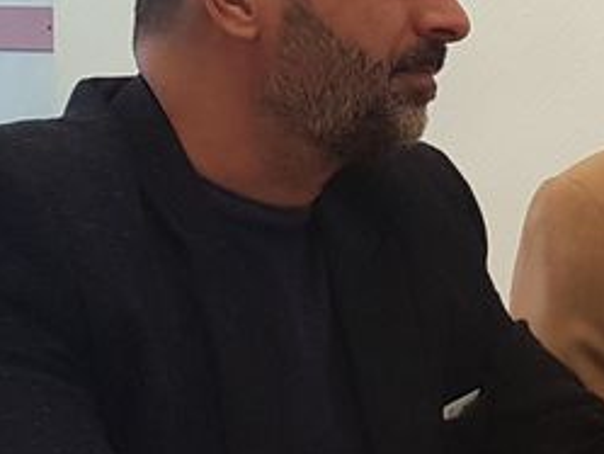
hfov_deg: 16.4
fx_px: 1868
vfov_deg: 13.8
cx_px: 963
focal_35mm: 107
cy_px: 114
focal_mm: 4.2
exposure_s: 1/33
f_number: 1.7
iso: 160
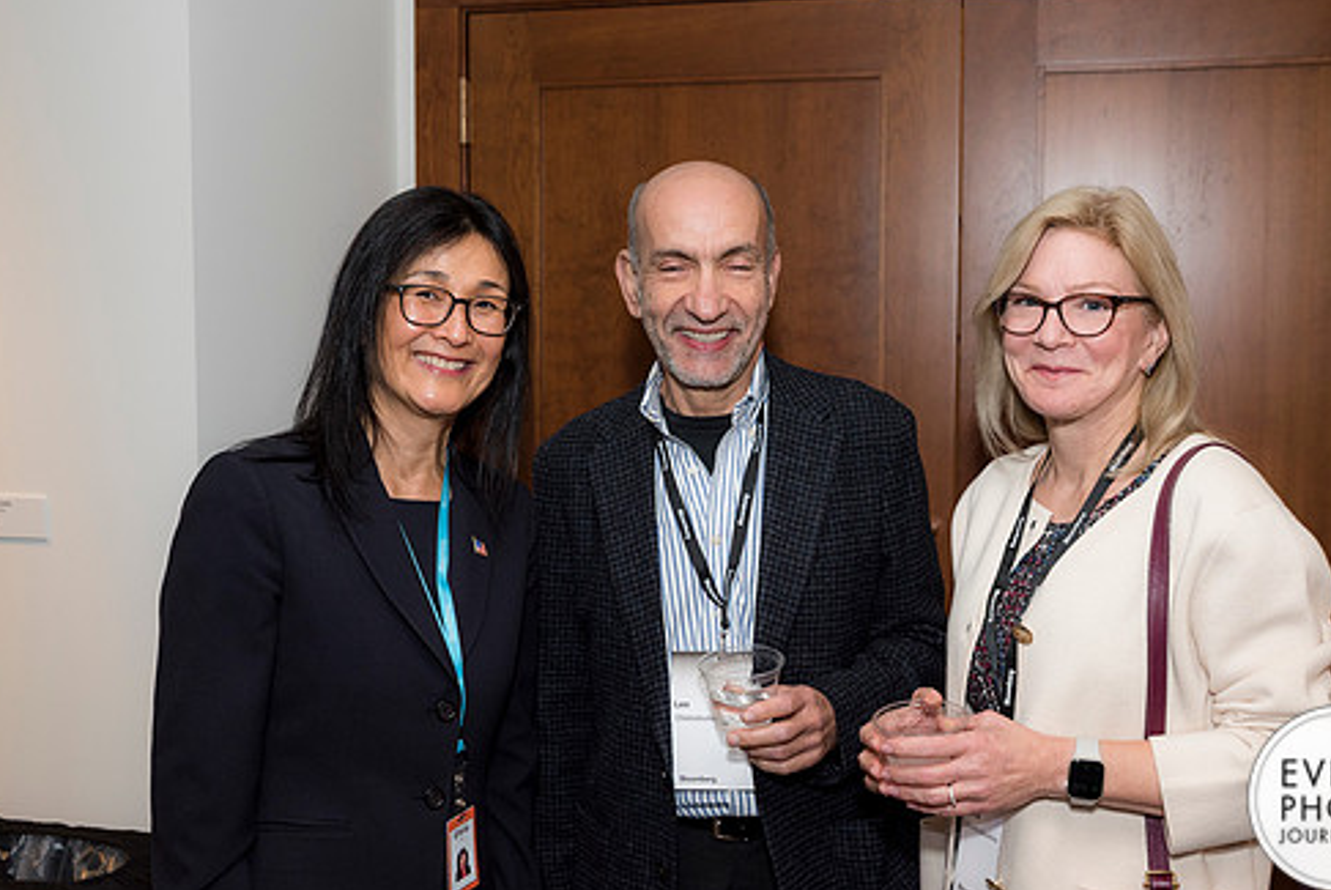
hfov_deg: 46.3
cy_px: 449
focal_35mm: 42
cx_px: 729
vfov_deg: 32.0
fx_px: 1554
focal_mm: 35
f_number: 5
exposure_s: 1/125
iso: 800
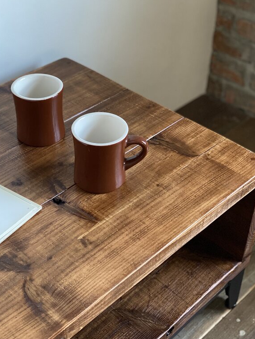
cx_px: 115
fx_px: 569
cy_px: 172
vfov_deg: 33.2
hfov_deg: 25.2
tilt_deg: -38.3
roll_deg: -0.8
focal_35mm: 58
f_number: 2
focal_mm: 6
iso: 250
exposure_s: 1/40
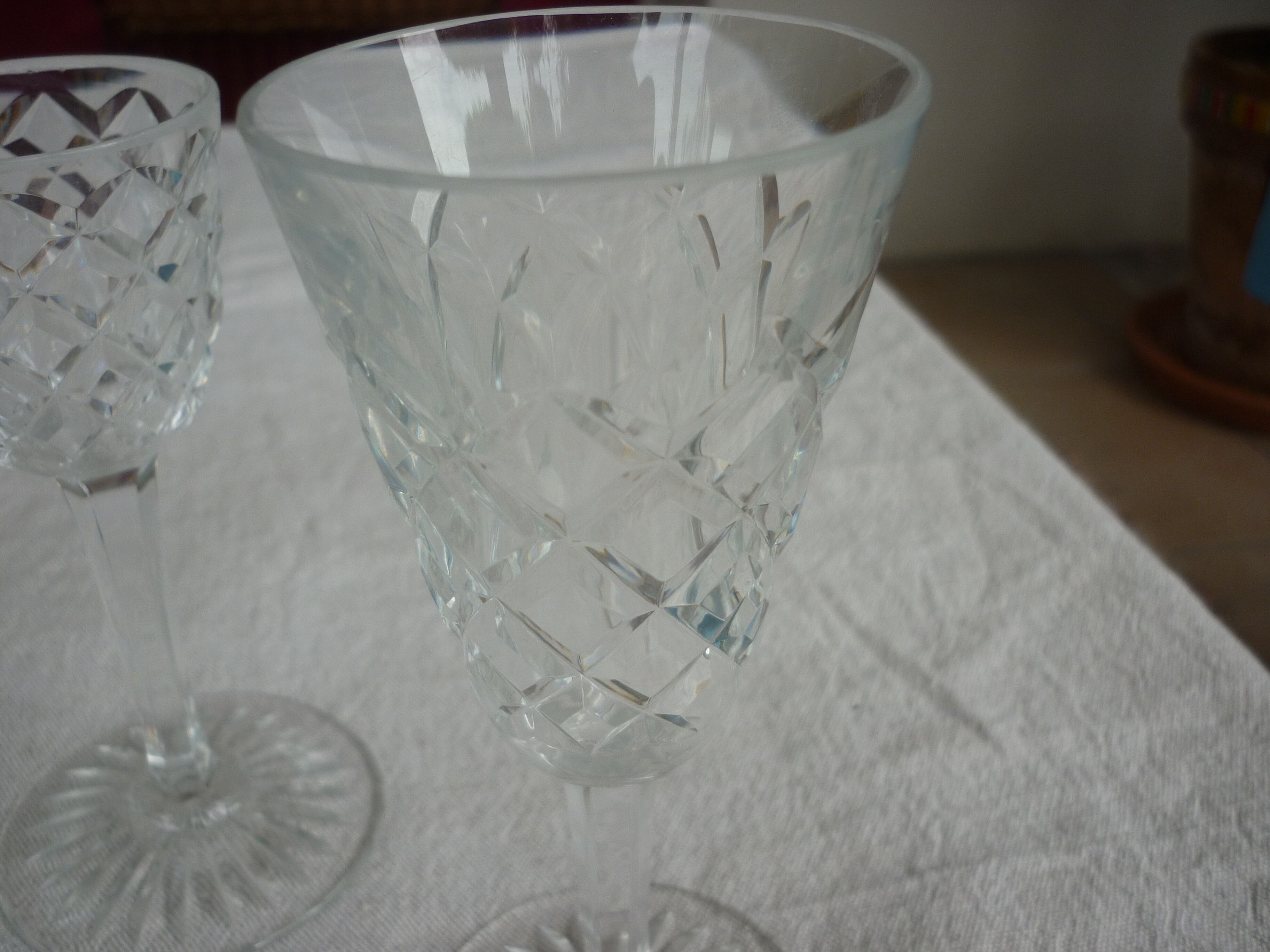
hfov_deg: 55.4
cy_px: 476
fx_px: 1211
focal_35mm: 33
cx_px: 635
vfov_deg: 42.9
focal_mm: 5.5
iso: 80
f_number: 2.8
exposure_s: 1/250
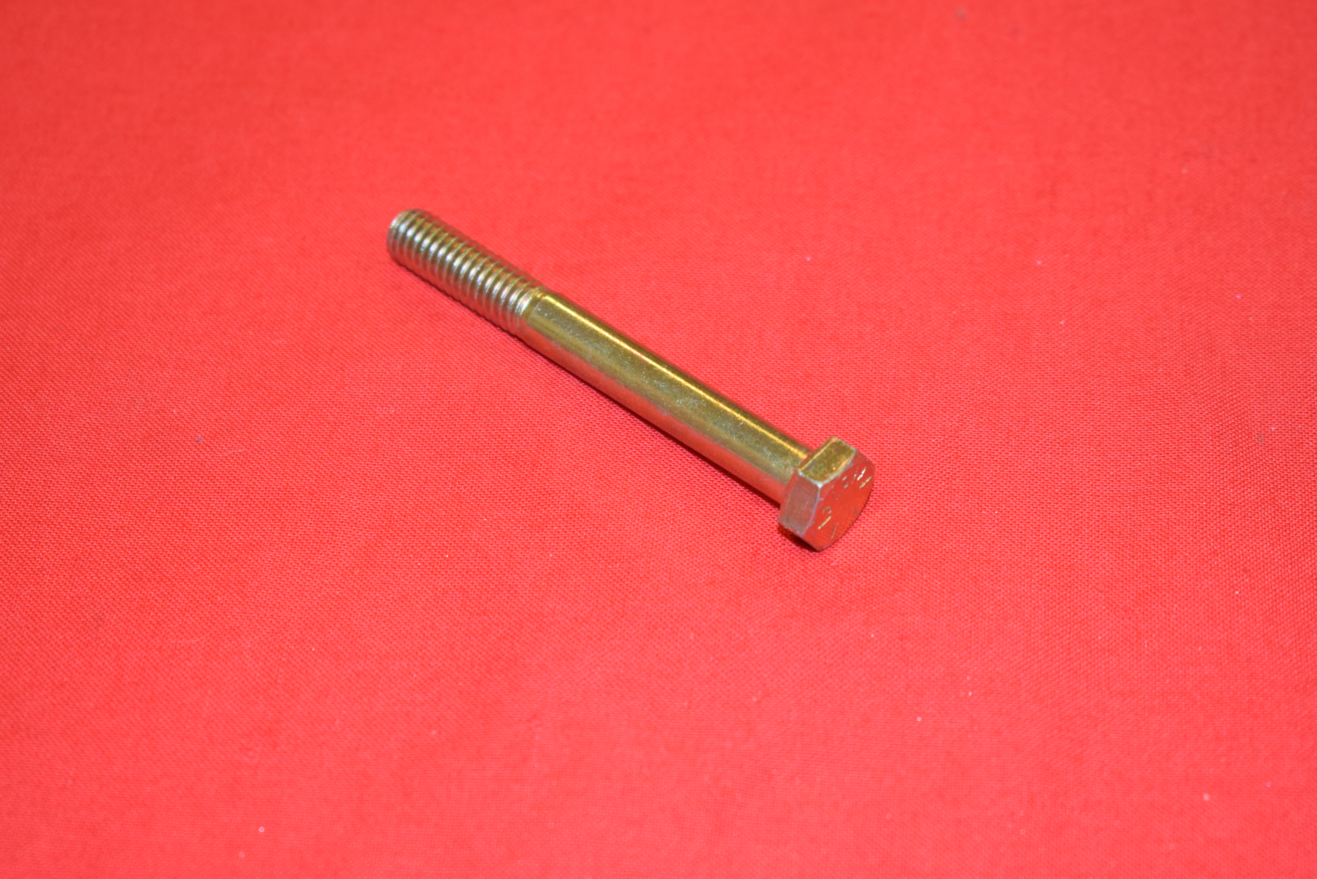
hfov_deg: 24.6
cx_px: 658
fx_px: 3019
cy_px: 440
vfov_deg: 16.6
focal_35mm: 82
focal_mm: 55
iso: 1250
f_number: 5.6
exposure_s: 1/80
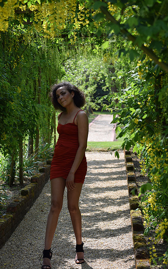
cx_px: 78
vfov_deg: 19.8
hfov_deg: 12.5
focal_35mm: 105
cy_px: 134
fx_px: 769
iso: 100
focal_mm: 68
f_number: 5.6
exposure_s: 1/320
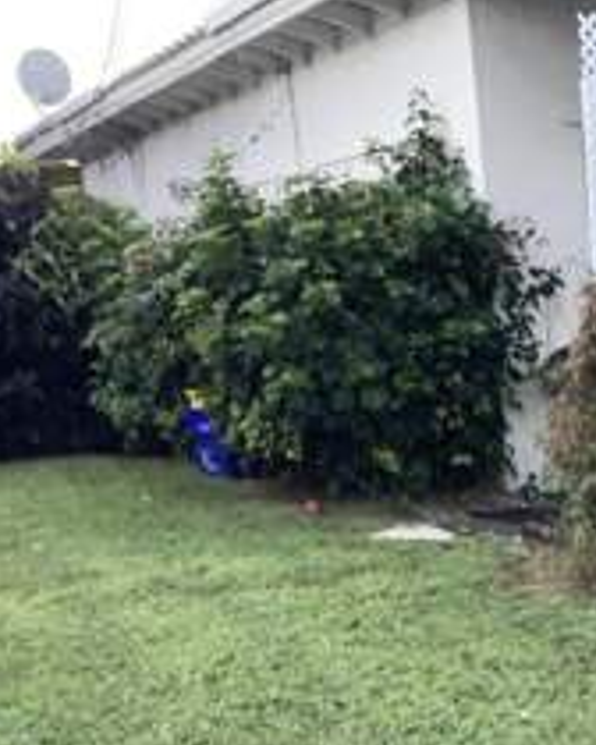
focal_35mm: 69
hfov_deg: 20.7
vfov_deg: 26.8
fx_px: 1521
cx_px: 720
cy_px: 626
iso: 25
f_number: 2.4
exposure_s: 1/120
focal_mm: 3.3
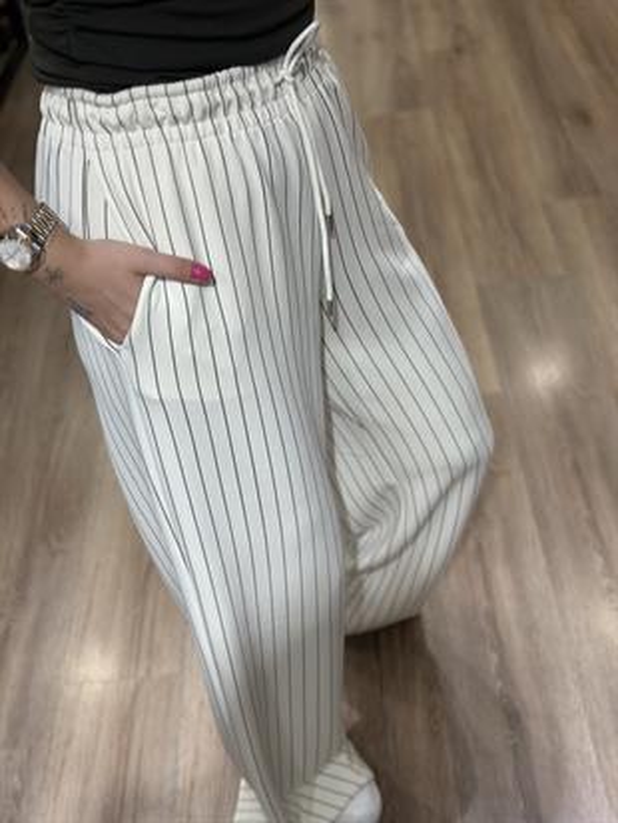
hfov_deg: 30.3
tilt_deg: -40.7
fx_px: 1142
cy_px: 412
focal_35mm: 48
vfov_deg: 39.6
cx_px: 309
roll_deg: +9.5
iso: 125
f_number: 1.78
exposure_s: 1/100
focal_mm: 6.86
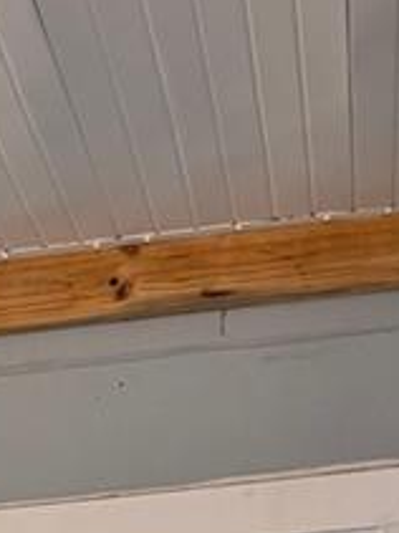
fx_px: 2277
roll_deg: -1.8
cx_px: -634
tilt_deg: -8.0
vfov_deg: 10.6
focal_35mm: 148
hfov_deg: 8.8
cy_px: 1427
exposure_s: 1/121
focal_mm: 5.96
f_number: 1.6
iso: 125
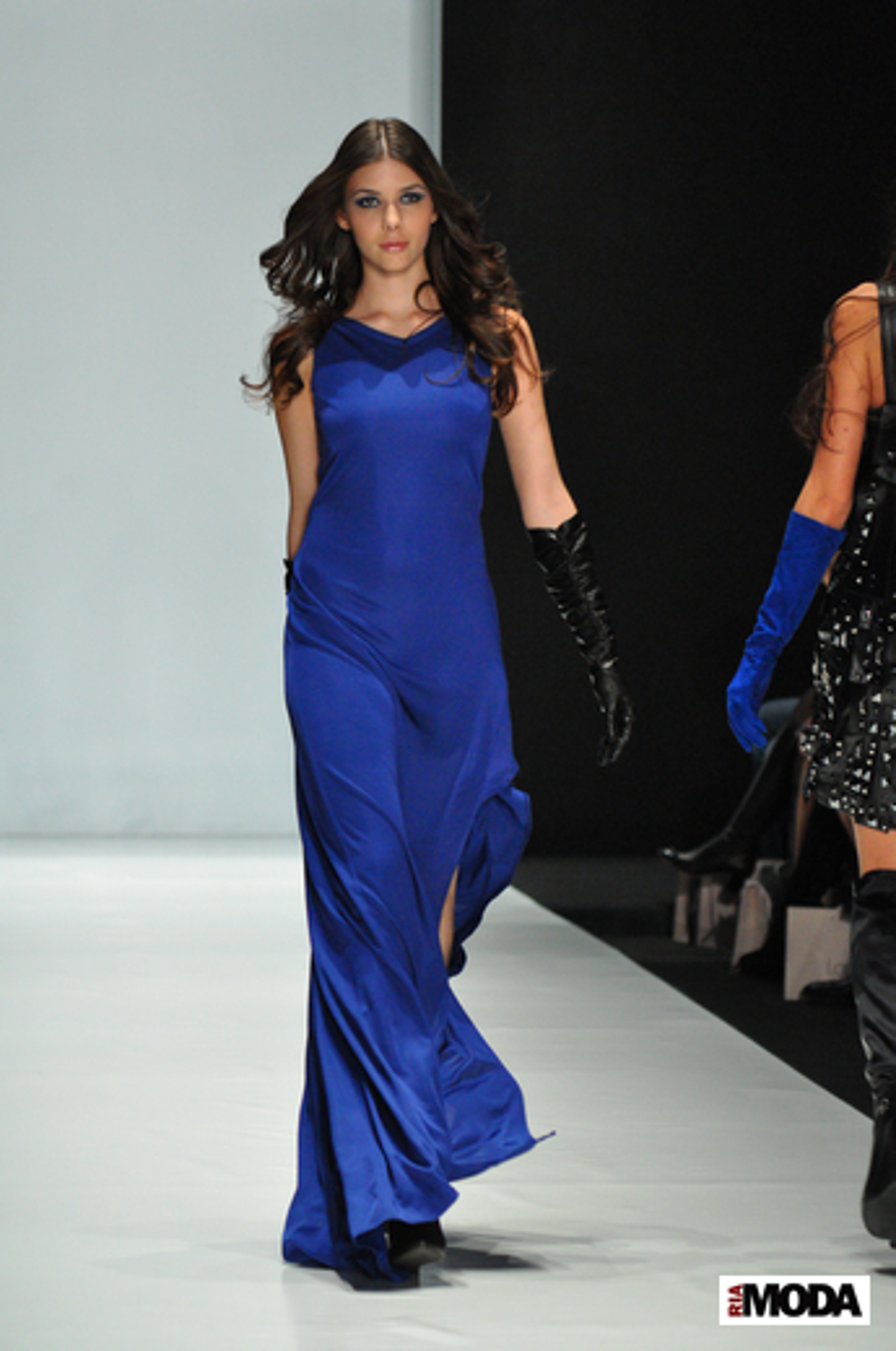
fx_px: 7023
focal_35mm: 188
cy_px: 676
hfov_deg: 7.3
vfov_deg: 11.0
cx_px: 448
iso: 2000
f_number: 4
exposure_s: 1/320
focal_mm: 125
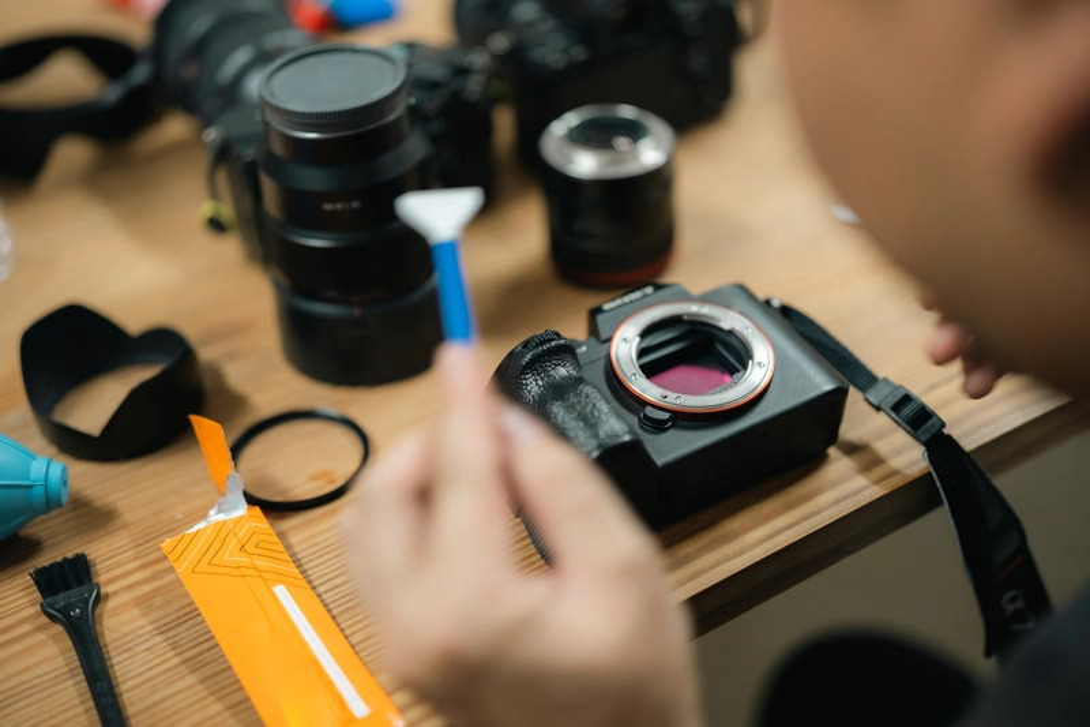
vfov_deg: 27.0
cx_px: 545
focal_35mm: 50
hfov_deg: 39.6
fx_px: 1513
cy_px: 364
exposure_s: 1/125
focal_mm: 50
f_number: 1.4
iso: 500
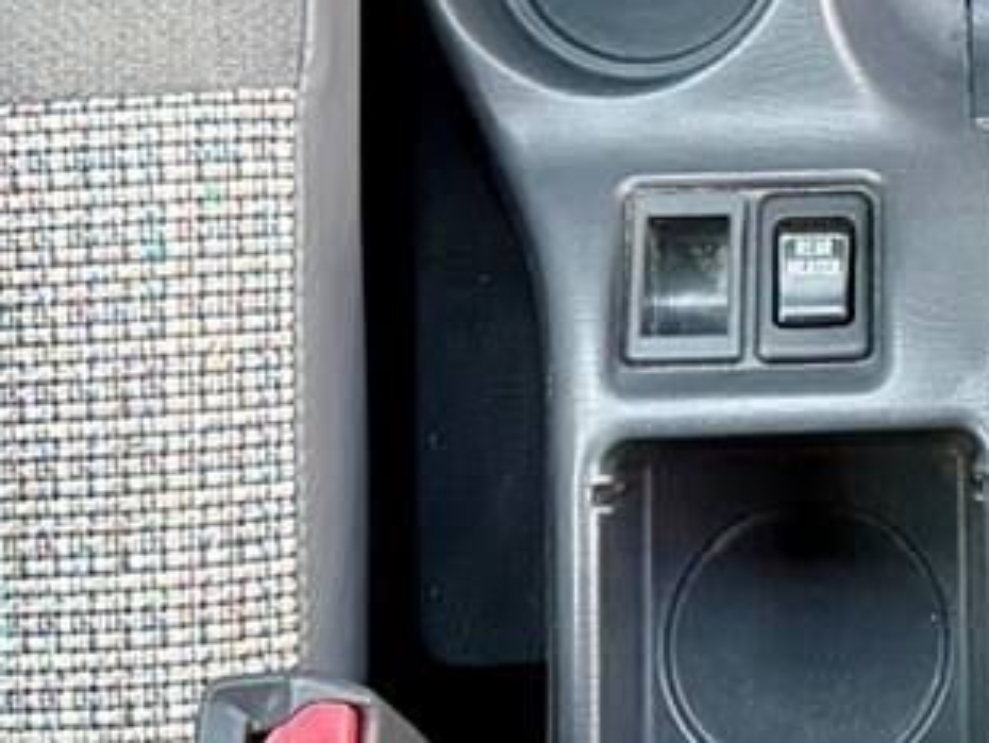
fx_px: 2831
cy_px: 118
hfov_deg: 19.3
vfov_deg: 14.8
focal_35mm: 99
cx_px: 957
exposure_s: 1/60
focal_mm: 6.76
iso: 500
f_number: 1.78
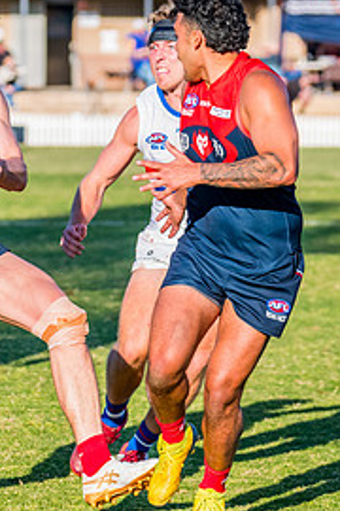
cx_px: -75
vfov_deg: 4.4
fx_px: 6601
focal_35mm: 466
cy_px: 236
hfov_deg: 2.9
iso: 800
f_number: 7.1
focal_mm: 210
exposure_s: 1/1600
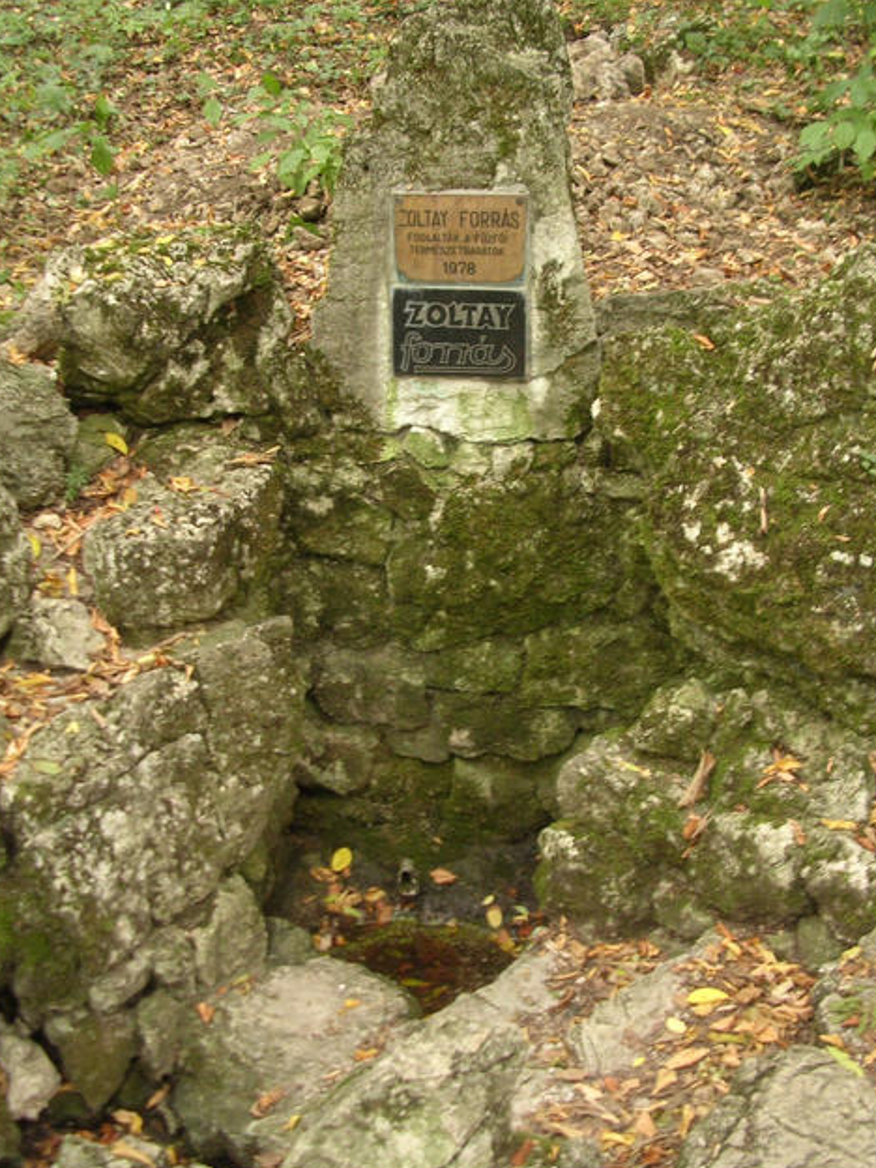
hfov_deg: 36.8
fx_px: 1316
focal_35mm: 39
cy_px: 578
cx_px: 440
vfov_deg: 47.9
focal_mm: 5.8
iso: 160
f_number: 2.8
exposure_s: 1/3.4
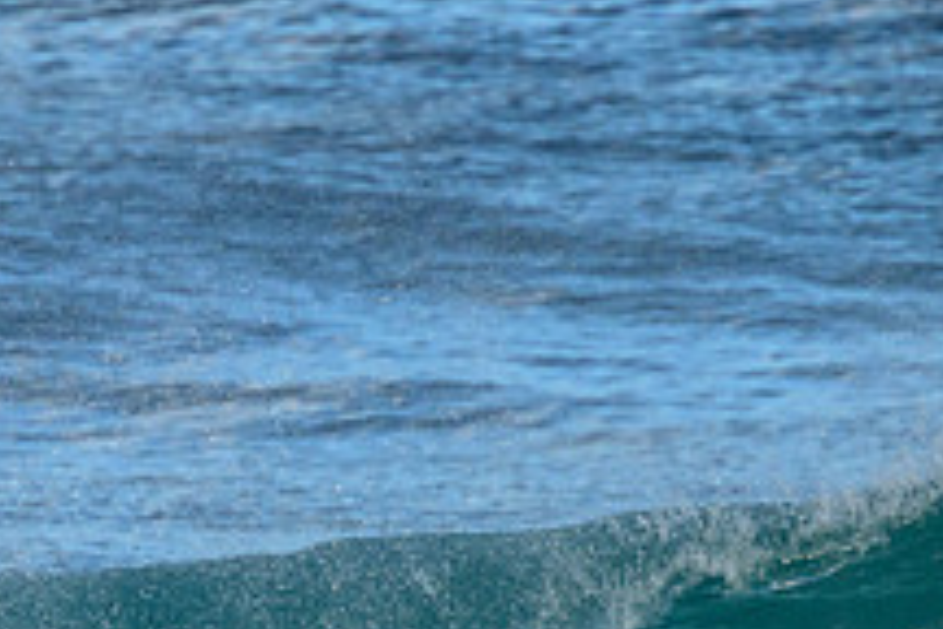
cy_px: 836
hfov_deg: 1.2
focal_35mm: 1775
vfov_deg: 0.8
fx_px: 46492
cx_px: 236
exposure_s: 1/1600
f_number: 11
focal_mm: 660
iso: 2000
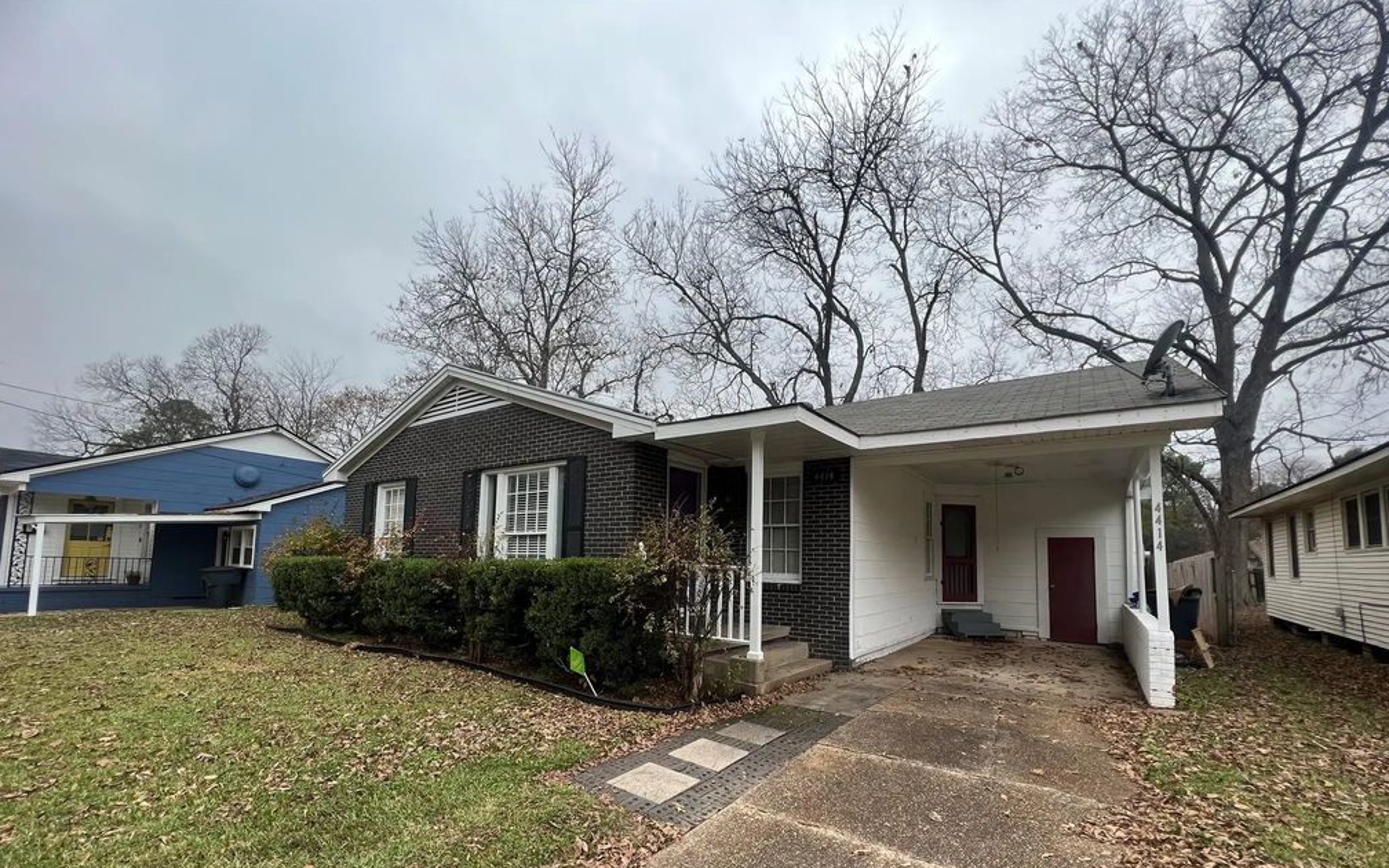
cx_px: 692
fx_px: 530
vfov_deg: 77.7
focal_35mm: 14
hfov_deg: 105.3
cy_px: 522
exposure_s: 1/395
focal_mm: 1.57
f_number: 1.8
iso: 32
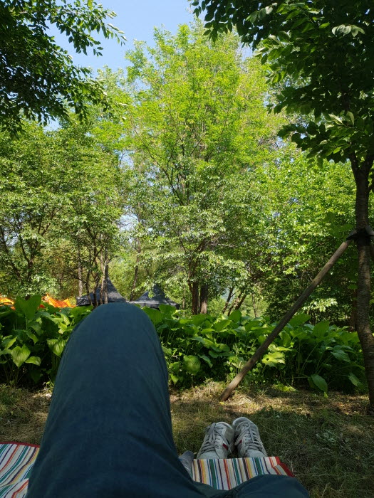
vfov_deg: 67.3
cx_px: 187
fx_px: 375
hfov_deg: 53.1
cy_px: 249
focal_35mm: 26
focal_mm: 4.3
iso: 50
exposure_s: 1/818
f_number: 1.5
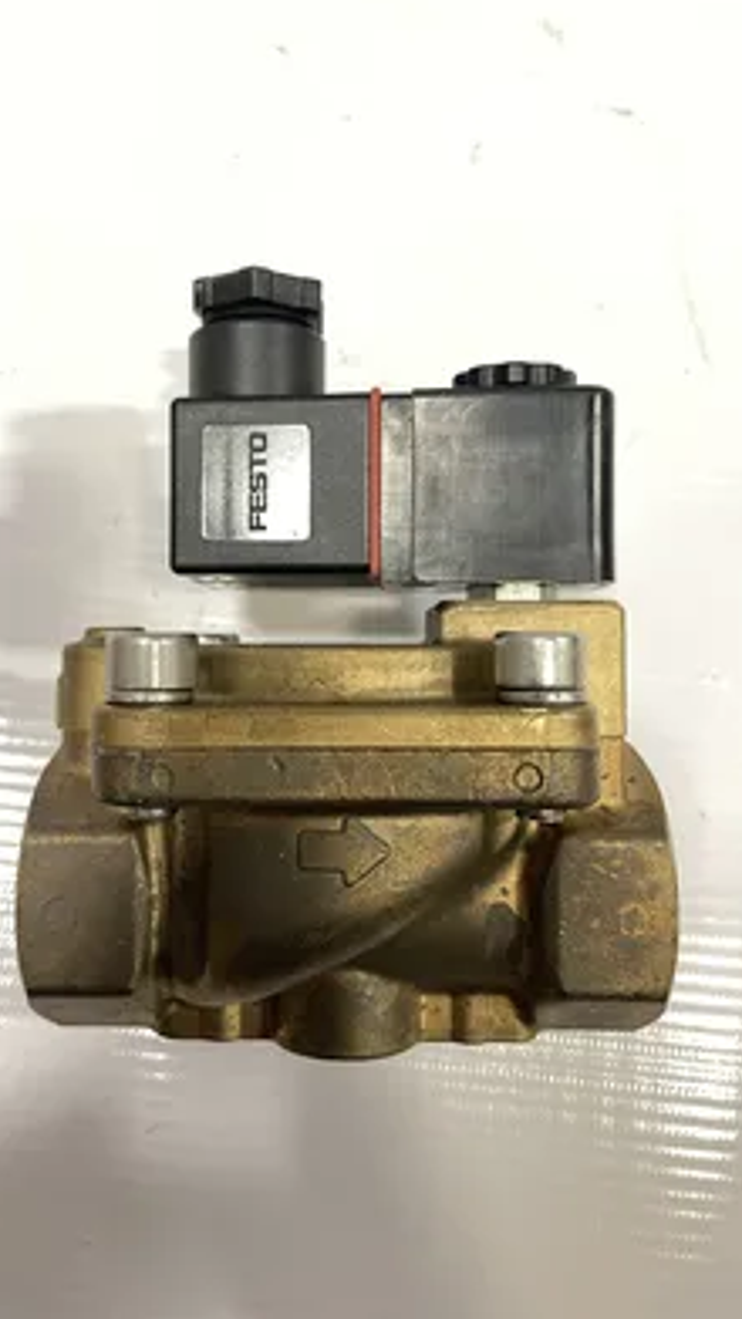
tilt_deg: -79.3
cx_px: 341
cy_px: 651
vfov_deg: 66.1
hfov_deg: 40.2
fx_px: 1014
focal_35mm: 29
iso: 320
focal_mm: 4.2
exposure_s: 1/60
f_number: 1.6
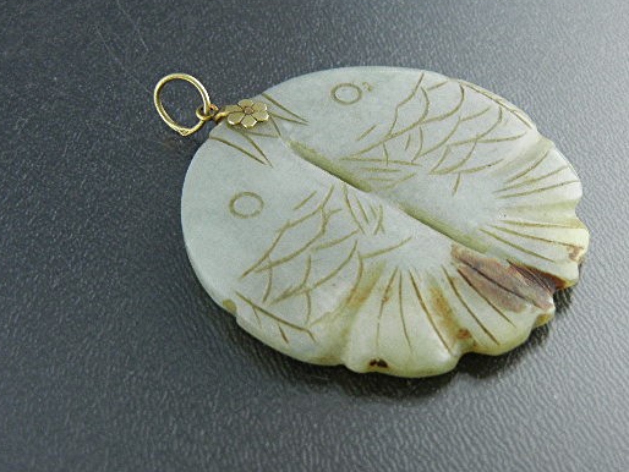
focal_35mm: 56
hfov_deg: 34.2
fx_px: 1018
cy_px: 238
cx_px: 379
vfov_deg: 26.1
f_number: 3.8
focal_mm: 8.1
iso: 400
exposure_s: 1/17
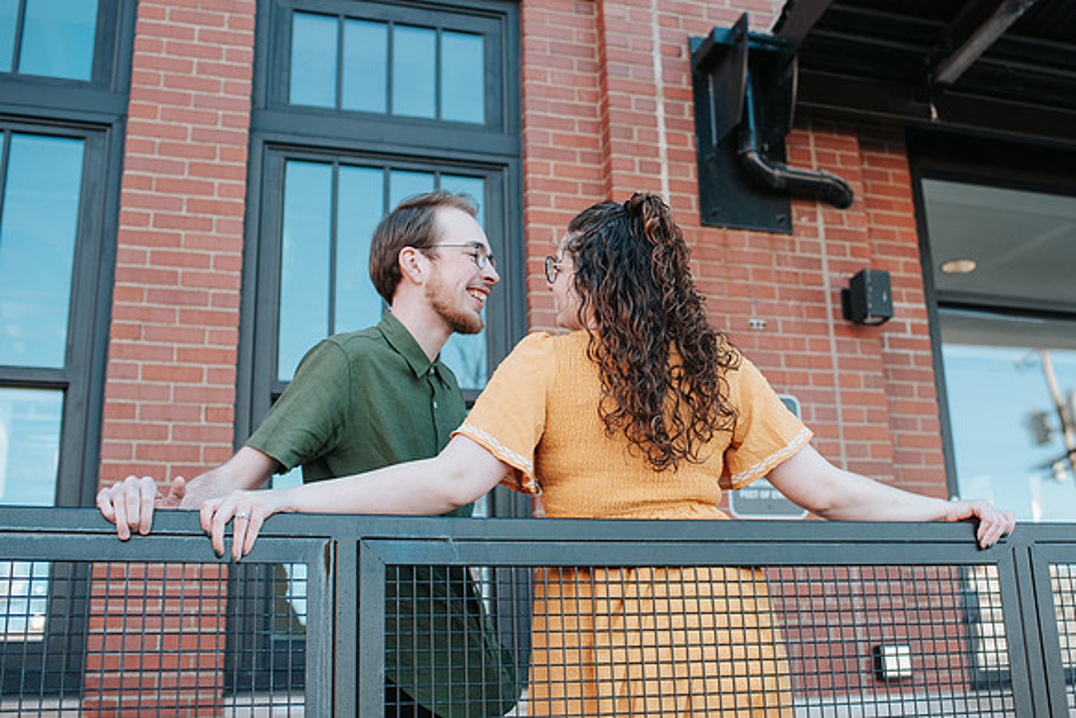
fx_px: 1265
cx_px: 610
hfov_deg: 46.0
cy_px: 359
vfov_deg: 31.7
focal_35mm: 42
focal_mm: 35
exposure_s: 1/500
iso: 720
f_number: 3.2
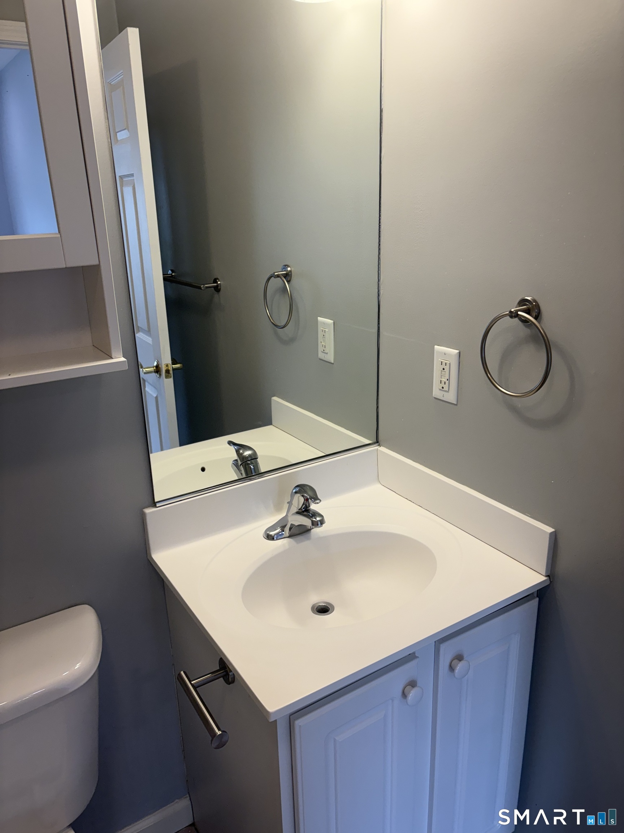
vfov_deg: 67.3
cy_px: 416
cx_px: 312
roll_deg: +1.7
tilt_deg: -18.9
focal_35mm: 26
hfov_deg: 53.1
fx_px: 625
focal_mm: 5.96
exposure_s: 1/120
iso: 64
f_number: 1.6
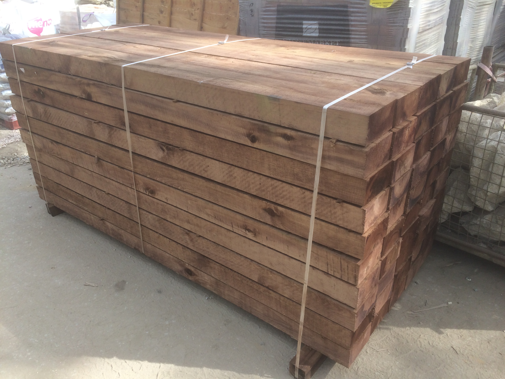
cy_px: 190
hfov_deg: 61.7
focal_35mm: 29
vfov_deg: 48.2
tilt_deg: -28.8
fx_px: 423
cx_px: 252
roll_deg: +3.2
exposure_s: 1/519
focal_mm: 4.15
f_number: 2.2
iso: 32
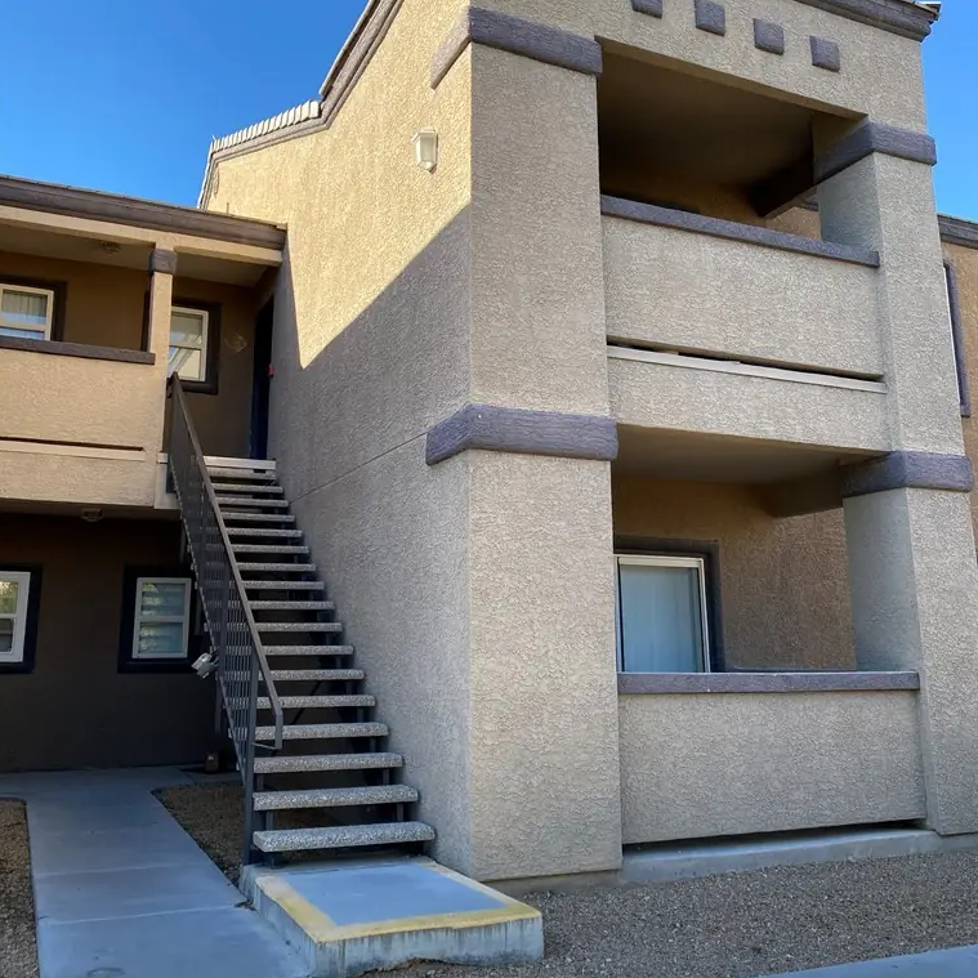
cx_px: 487
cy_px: 443
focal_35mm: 31
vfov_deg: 52.5
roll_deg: -0.5
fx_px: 991
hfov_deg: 52.5
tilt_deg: +12.3
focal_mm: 4.25
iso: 32
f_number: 1.8
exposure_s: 1/685
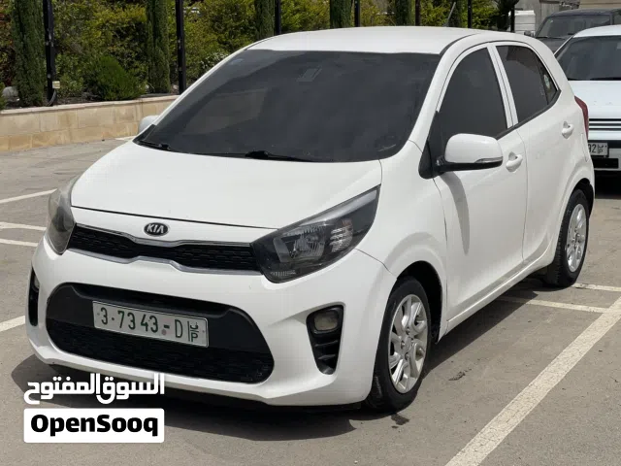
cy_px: 233
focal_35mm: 64
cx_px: 310
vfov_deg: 22.9
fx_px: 1148
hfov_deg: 30.3
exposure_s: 1/5236
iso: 32
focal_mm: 7.5
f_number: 2.2
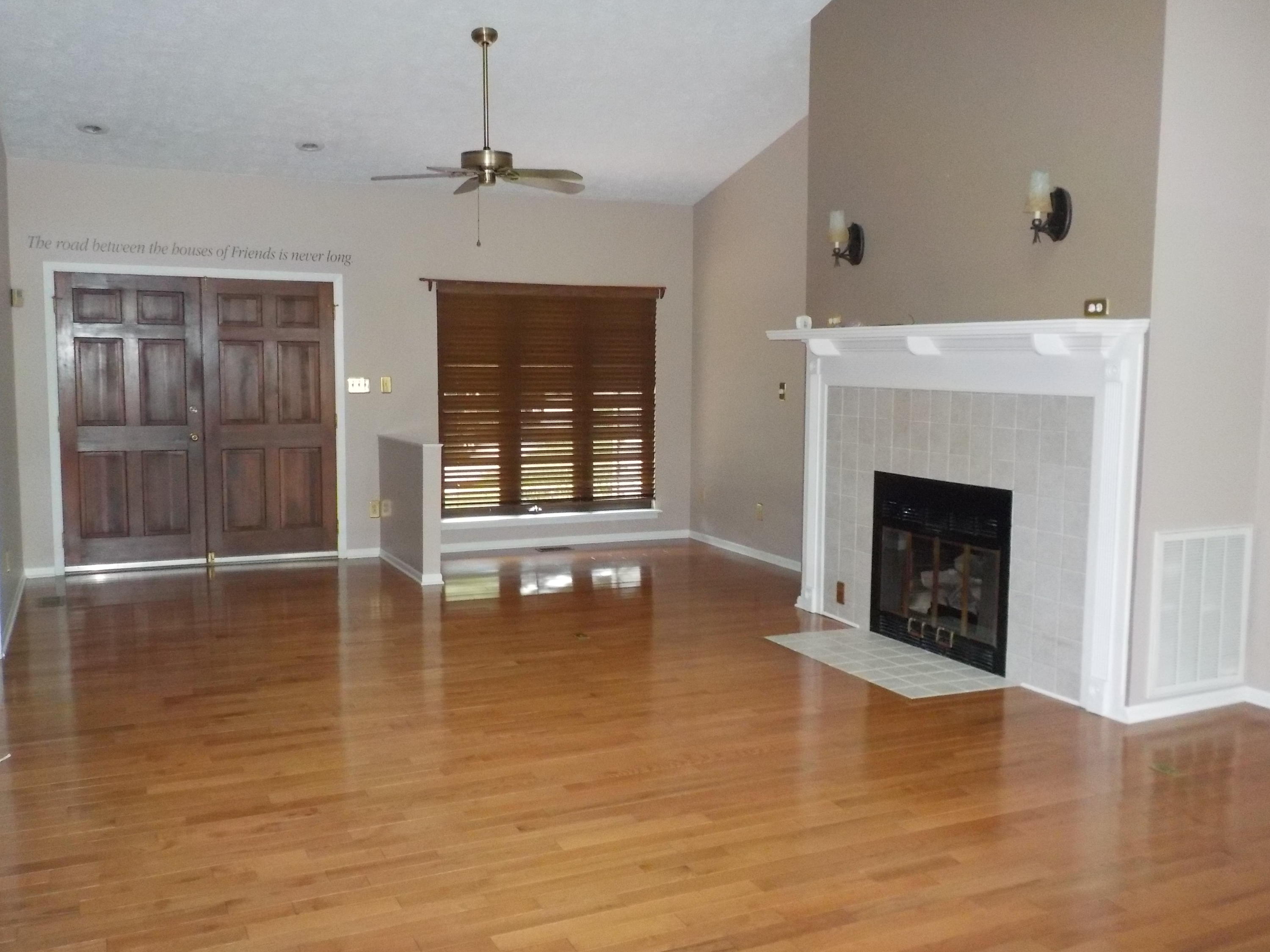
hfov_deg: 60.0
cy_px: 476
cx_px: 635
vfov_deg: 46.8
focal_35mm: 30
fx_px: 1101
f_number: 3.3
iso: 640
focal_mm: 4.1
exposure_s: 1/30
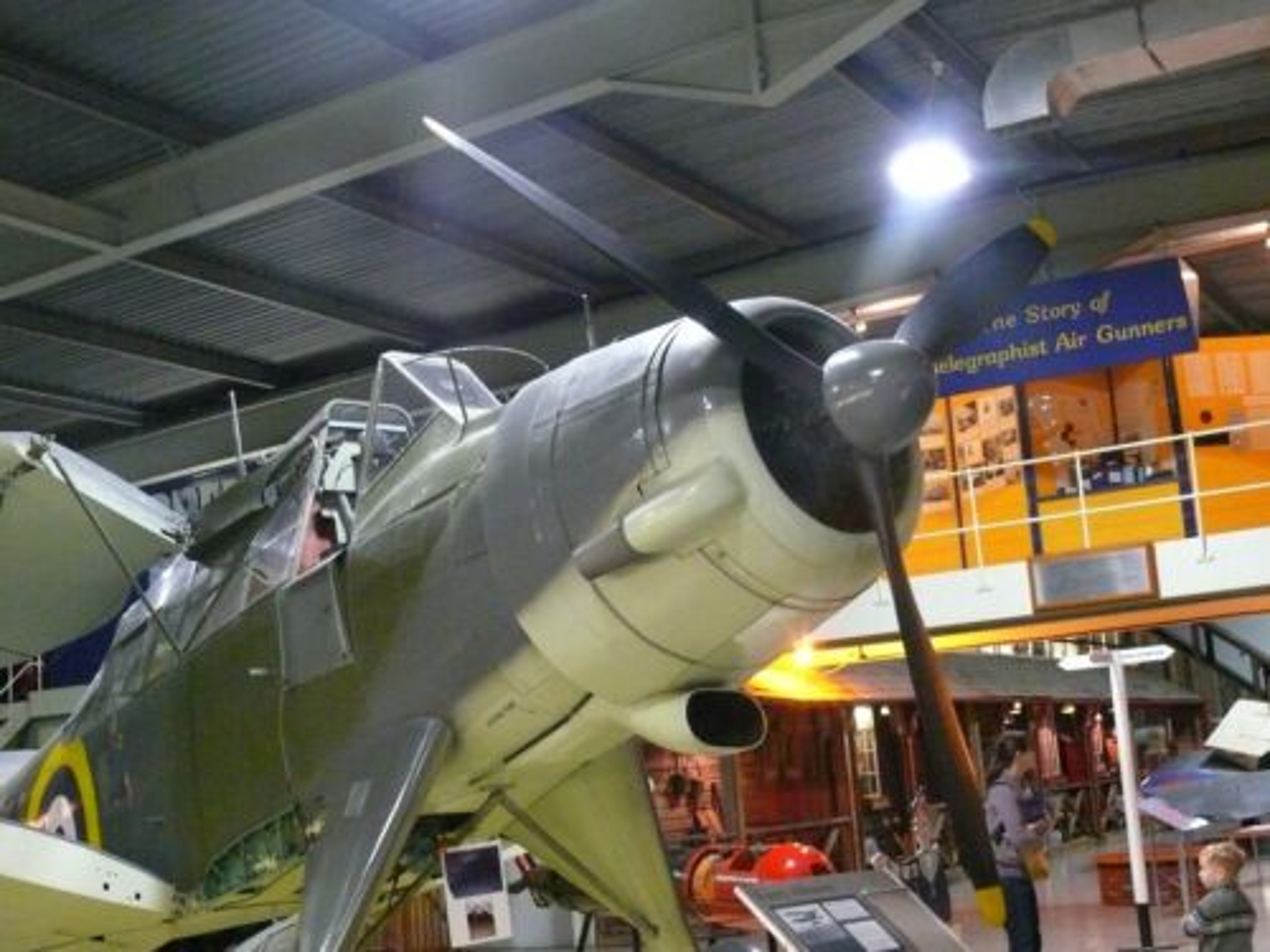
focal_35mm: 49
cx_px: 635
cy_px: 476
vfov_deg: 29.7
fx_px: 1798
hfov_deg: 38.9
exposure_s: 1/20
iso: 800
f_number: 2.8
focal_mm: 9
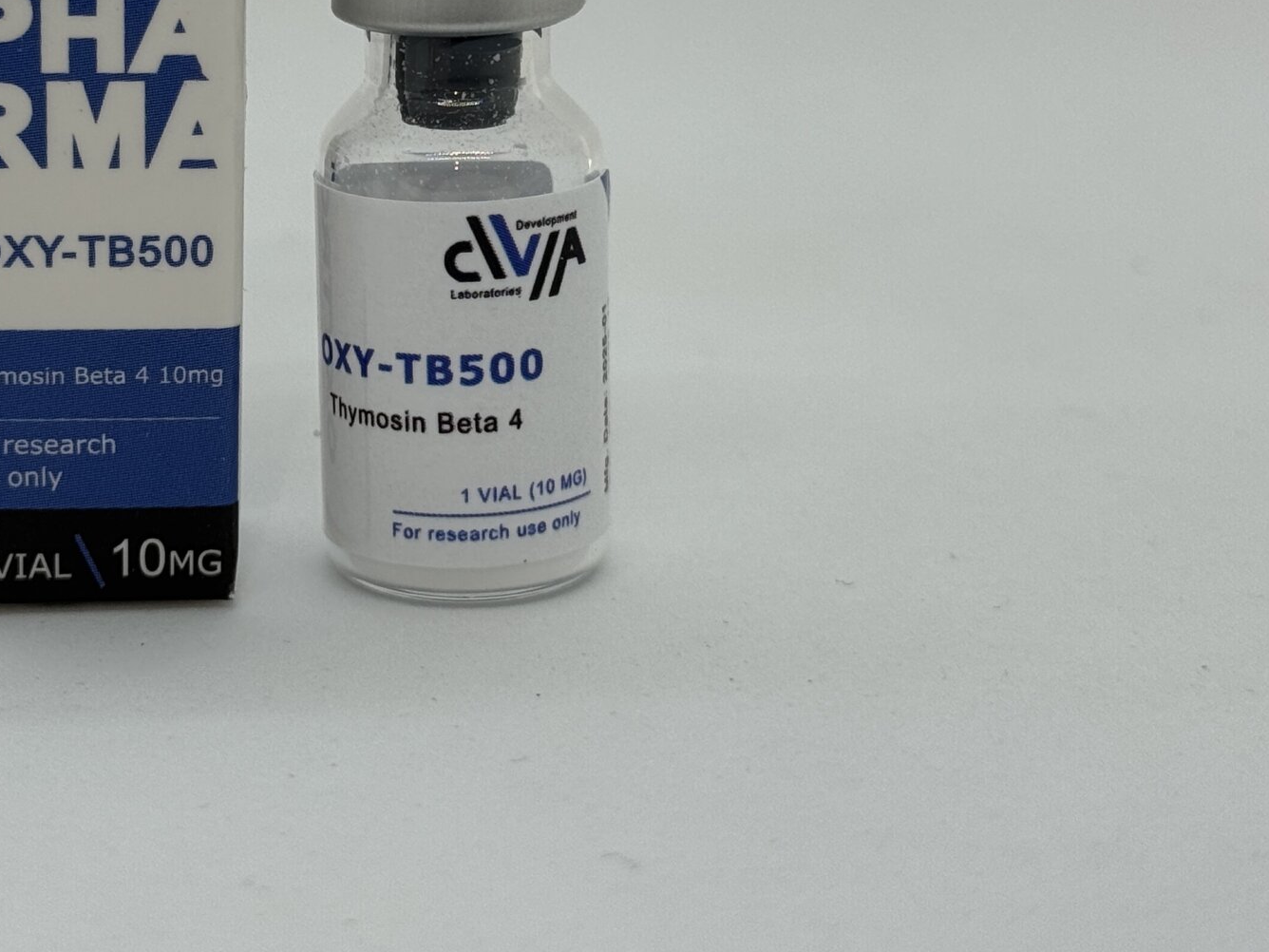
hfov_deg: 21.2
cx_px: 358
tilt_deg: -12.1
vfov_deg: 15.9
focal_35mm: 92
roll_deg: +0.7
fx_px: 3373
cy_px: 108
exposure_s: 1/747
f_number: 1.78
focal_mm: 6.76
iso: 64
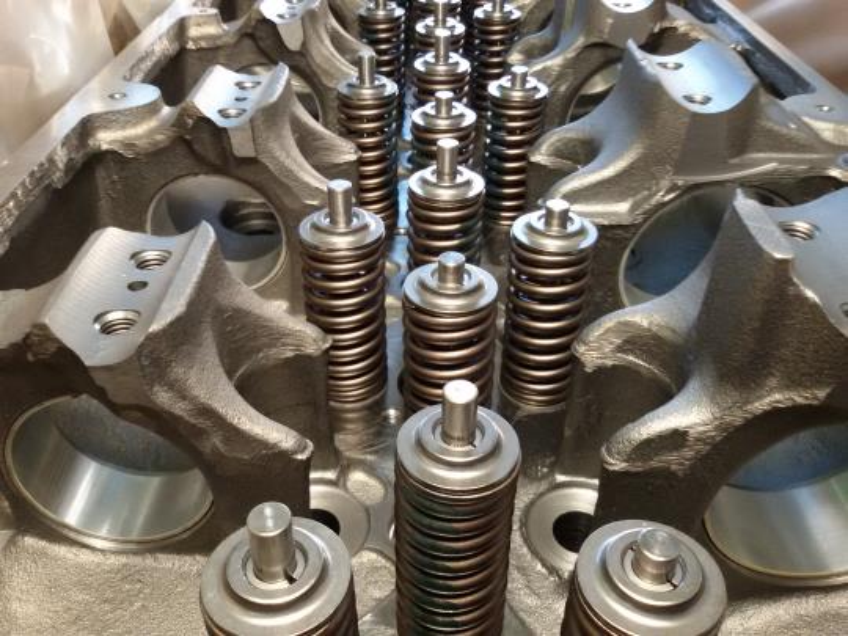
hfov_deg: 58.4
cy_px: 318
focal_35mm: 31
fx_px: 759
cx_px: 424
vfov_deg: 45.4
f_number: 2.4
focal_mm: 2.93
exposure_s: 1/33
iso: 250
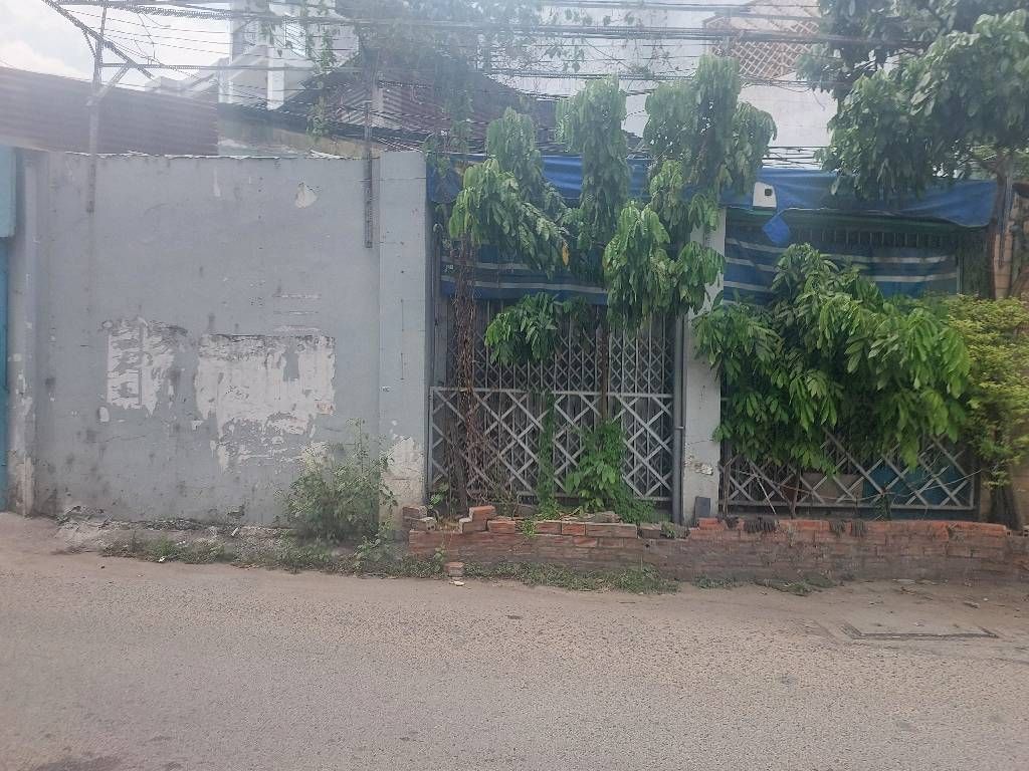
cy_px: 386
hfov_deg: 73.9
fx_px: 684
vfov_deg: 58.9
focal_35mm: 23
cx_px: 514
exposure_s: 1/221
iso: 25
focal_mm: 5.06
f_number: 1.8
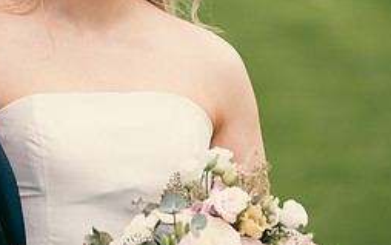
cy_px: -25
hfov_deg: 6.7
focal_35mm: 314
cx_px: 11
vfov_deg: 4.2
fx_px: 3347
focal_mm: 135
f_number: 3.5
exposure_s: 1/320
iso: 160
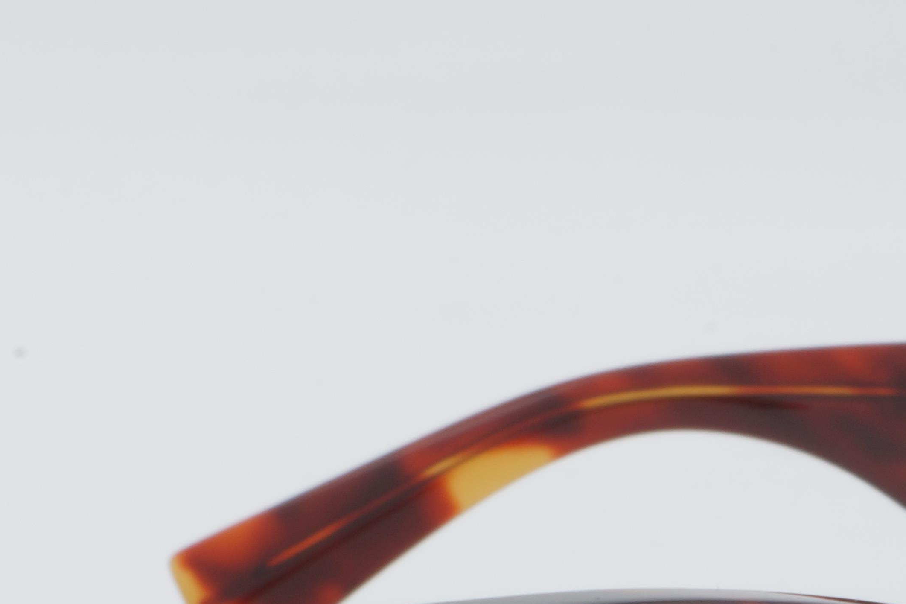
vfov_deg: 6.4
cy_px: 834
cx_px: 490
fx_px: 5335
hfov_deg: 9.7
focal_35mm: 212
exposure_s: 1/3
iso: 100
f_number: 32
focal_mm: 50
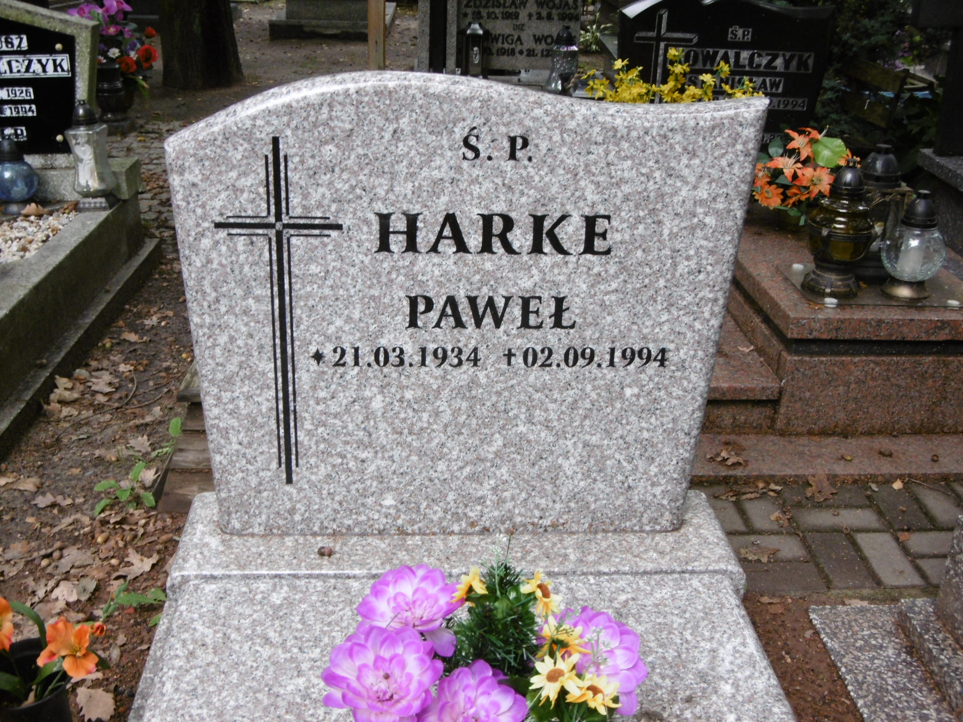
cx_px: 482
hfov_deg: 43.9
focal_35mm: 43
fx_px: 1196
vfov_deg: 33.6
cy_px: 361
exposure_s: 1/60
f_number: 3.8
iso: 200
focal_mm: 7.7
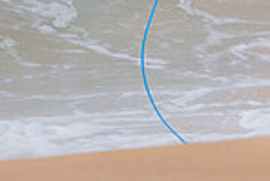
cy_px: -81
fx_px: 14767
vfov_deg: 0.7
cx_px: 527
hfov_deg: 1.0
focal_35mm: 1967
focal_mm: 500
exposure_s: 1/2000
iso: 500
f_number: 5.6
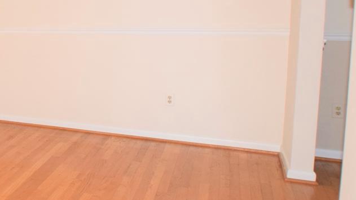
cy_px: 55
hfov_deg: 26.9
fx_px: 481
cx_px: -194
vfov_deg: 23.3
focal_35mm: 51
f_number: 5
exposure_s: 1/100
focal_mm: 10
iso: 800
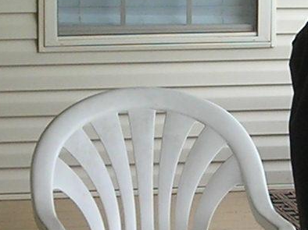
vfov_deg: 5.9
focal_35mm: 250
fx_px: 2223
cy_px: 130
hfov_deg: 7.9
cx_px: 209
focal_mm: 6.3
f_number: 3.2
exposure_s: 1/99.2
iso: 50
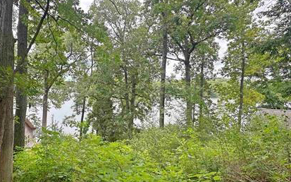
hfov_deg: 76.2
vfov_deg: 53.0
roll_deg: -2.2
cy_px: 93
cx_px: 115
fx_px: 182
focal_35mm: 23
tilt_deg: -2.4
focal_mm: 2.22
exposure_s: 1/226
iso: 40
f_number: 2.2
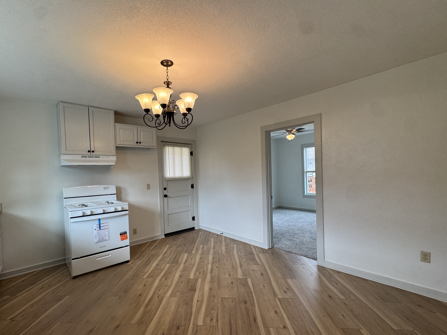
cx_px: 203
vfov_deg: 78.0
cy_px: 177
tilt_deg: -0.6
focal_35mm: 16
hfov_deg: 94.2
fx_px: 207
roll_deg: +1.8
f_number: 2.2
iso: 100
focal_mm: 2.22
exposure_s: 1/120
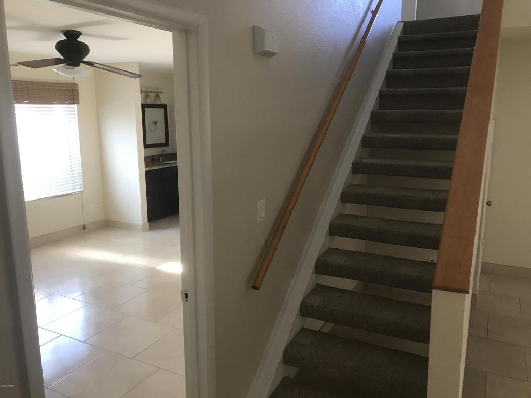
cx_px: 266
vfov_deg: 49.7
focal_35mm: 28
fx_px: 430
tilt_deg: -11.6
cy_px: 199
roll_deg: +0.6
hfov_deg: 63.4
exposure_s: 1/23
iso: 40
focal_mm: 3.99
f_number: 1.8
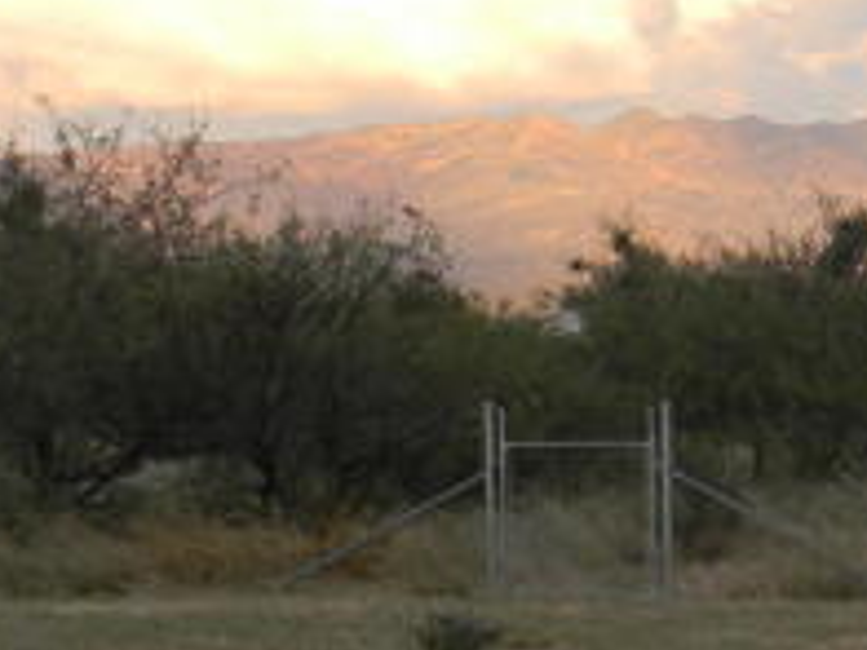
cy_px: 336
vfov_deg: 8.1
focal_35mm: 183
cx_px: 792
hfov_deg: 10.7
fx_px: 4583
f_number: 4.1
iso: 80
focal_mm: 10.1
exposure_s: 1/128
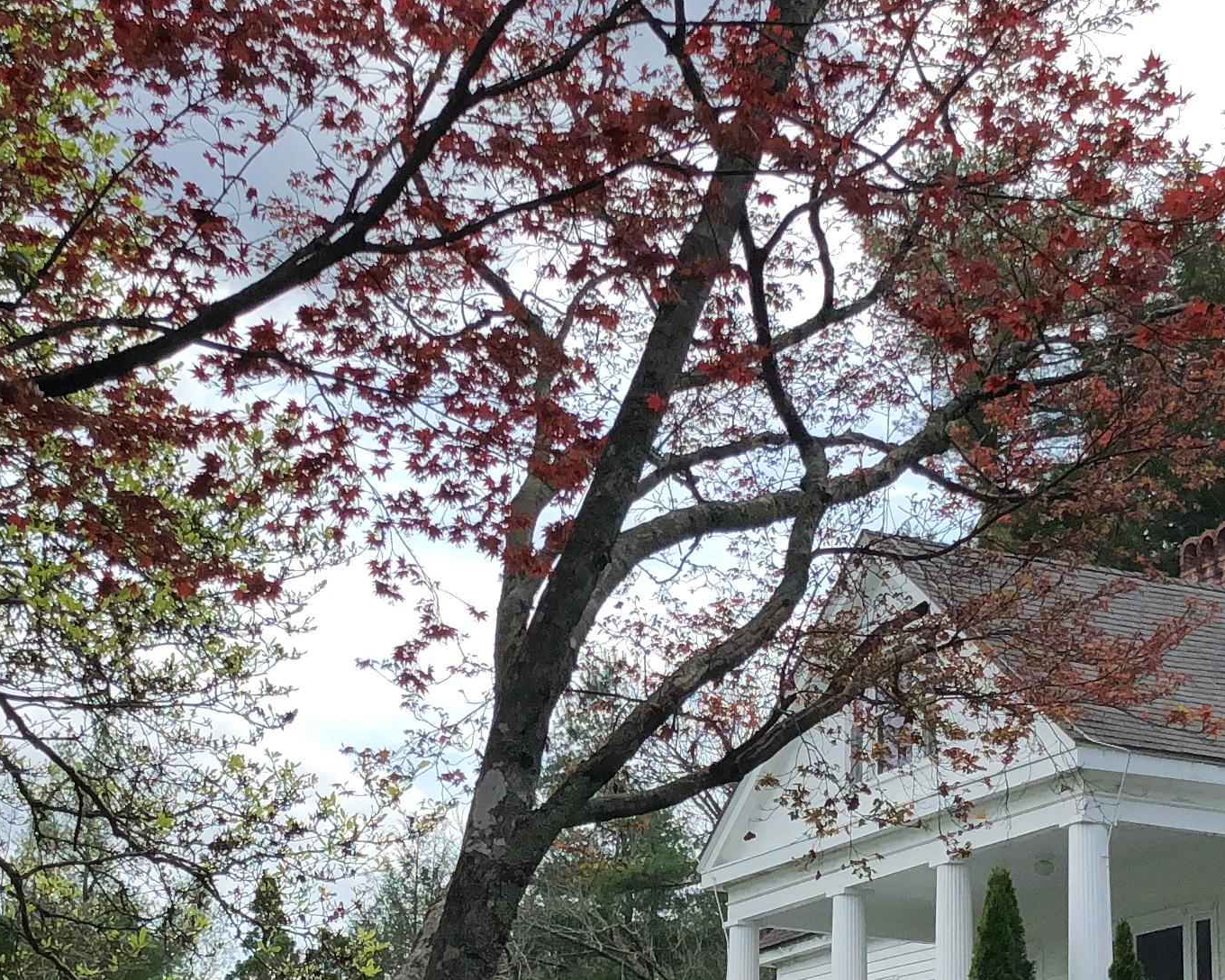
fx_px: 2937
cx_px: 565
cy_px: 635
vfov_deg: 18.9
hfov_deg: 23.6
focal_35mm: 81
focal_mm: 3.99
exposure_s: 1/1429
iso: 20
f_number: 1.8
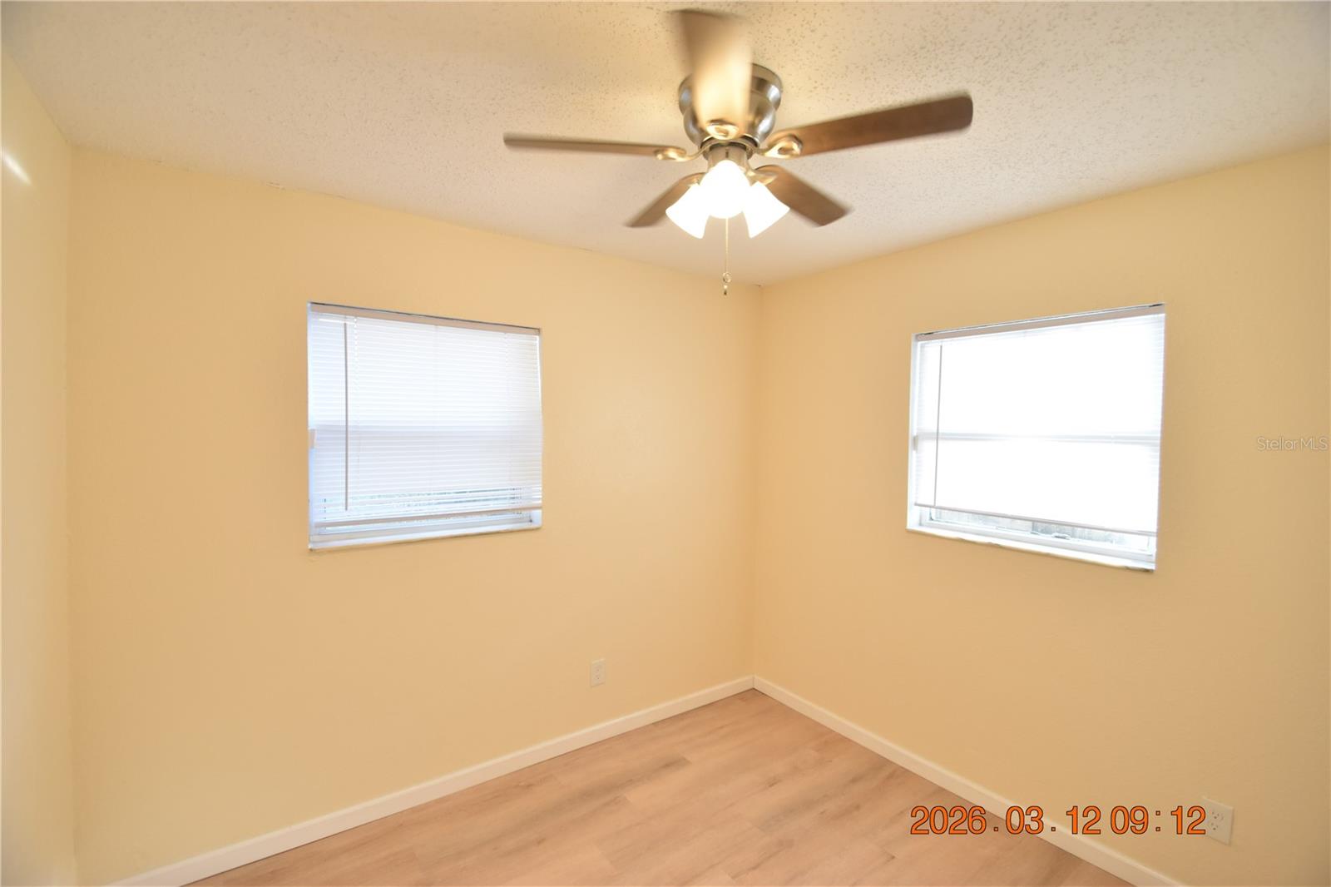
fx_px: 554
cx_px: 666
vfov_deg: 77.3
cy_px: 444
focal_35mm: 15
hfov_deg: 100.4
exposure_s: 1/125
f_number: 3.5
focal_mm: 10
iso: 800
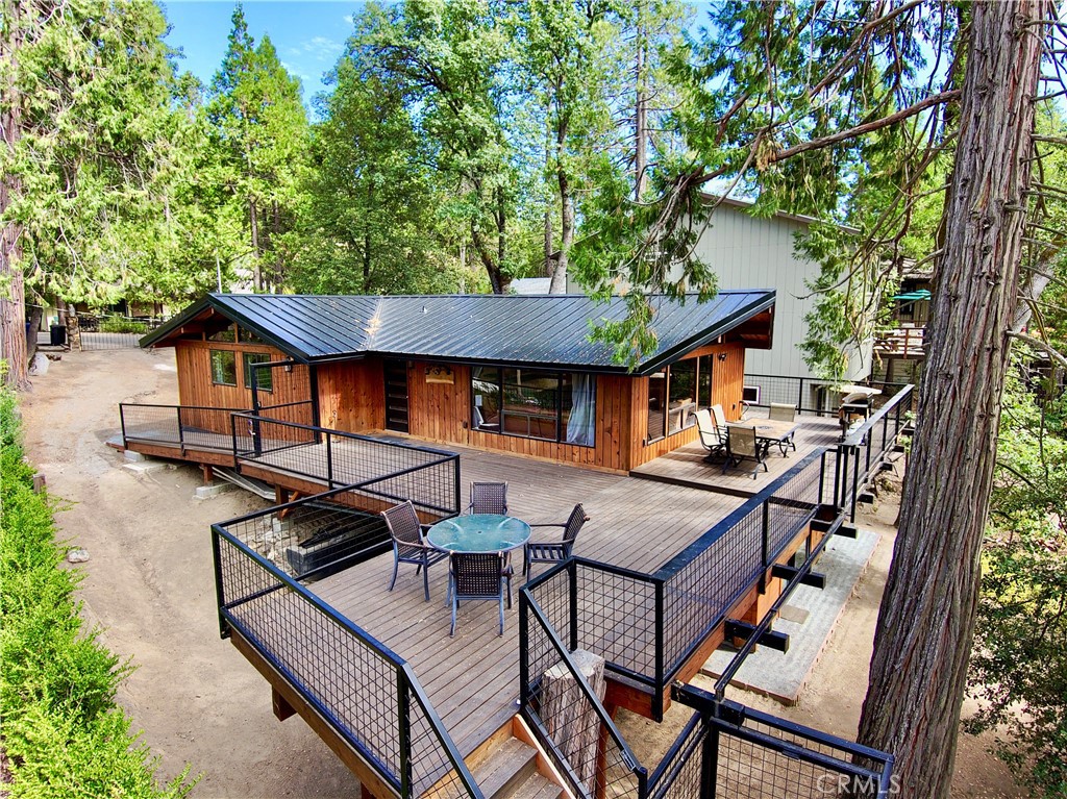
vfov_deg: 63.4
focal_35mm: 21
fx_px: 647
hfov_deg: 79.0
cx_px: 534
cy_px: 400
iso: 100
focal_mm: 3.7
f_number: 2.8
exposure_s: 1/332
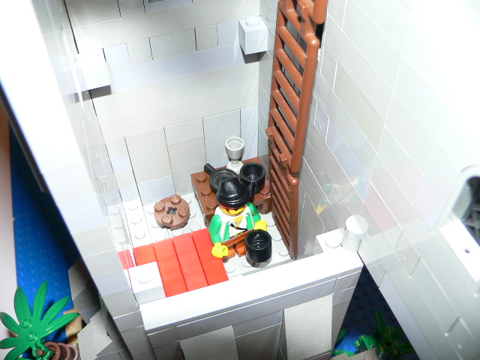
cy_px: 180
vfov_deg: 40.7
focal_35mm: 35
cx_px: 240
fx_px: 485
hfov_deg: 52.6
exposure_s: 1/125
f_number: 2.8
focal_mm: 4.6
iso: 100
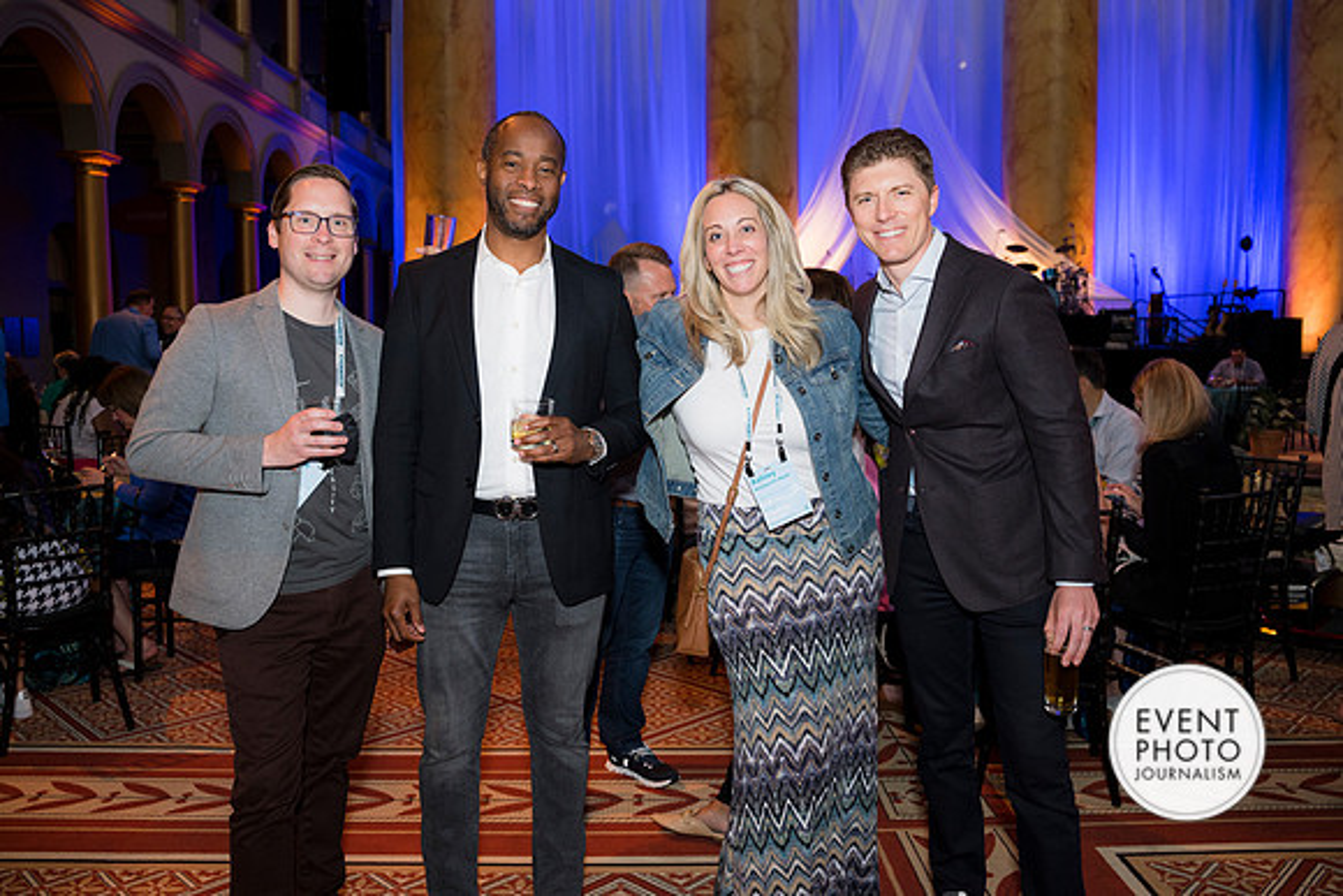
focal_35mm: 29
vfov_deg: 45.6
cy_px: 448
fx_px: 1065
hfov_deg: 64.5
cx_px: 672
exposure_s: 1/100
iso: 800
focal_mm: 28
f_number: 4
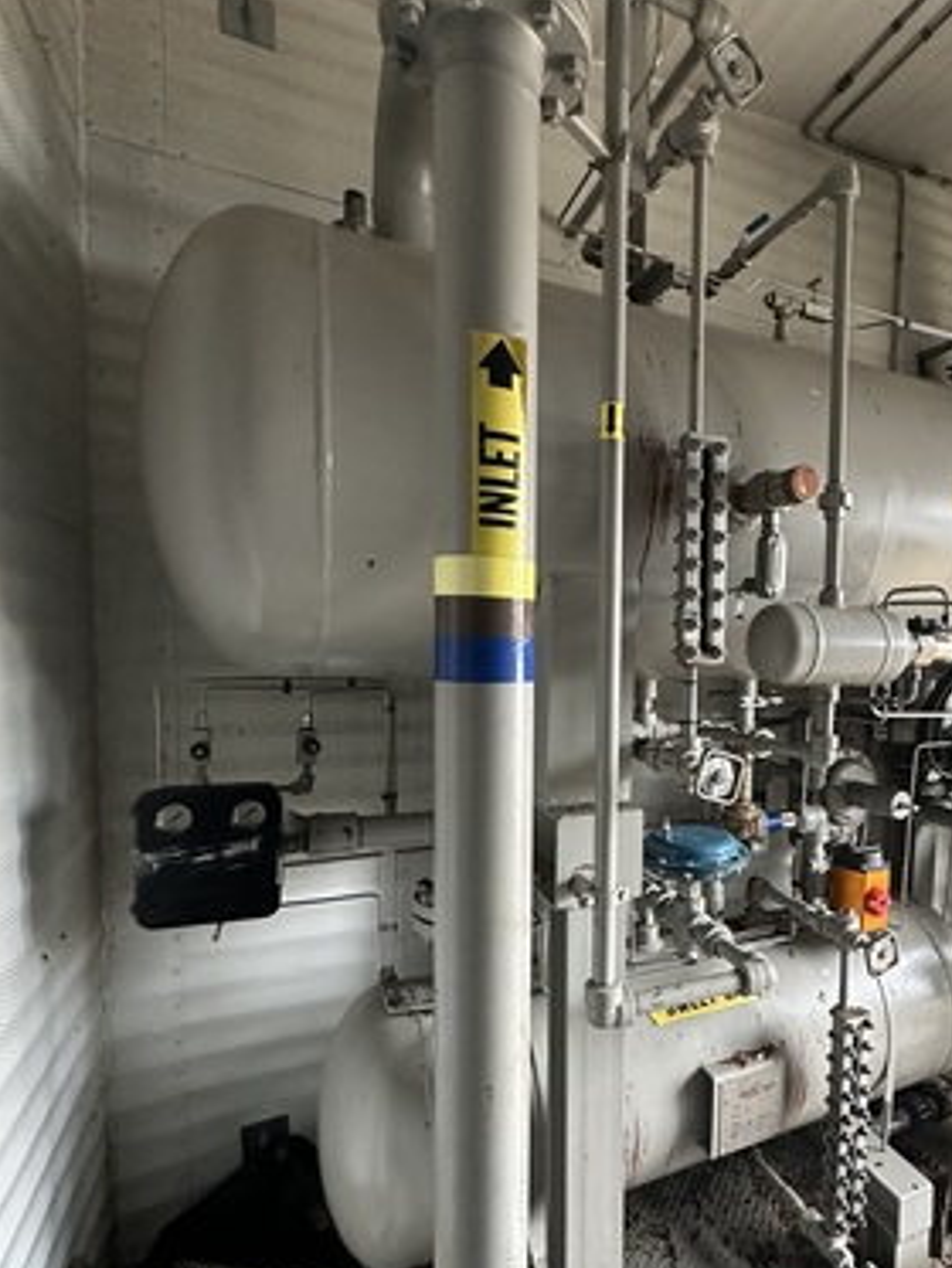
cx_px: 670
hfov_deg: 63.5
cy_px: 695
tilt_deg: -2.2
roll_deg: -2.1
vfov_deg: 81.5
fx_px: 733
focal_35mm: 20
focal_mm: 2.22
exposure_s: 1/60
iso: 500
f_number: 2.2
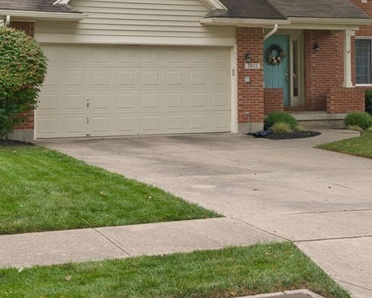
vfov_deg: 21.9
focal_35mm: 69
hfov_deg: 27.5
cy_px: 55
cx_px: 206
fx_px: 760
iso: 100
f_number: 10
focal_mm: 33
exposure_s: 1/25
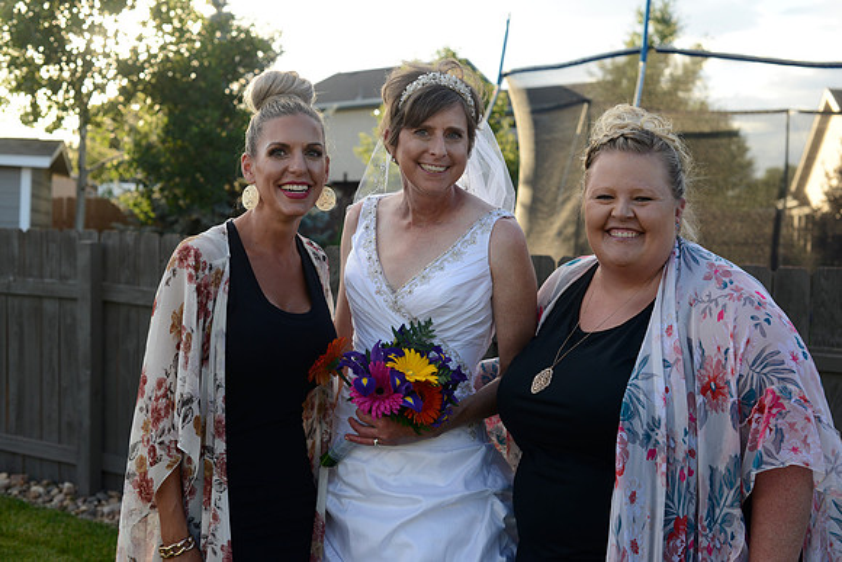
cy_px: 281
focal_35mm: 50
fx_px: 1170
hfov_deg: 39.6
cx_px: 421
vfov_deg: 27.0
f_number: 5
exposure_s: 1/400
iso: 400
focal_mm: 50
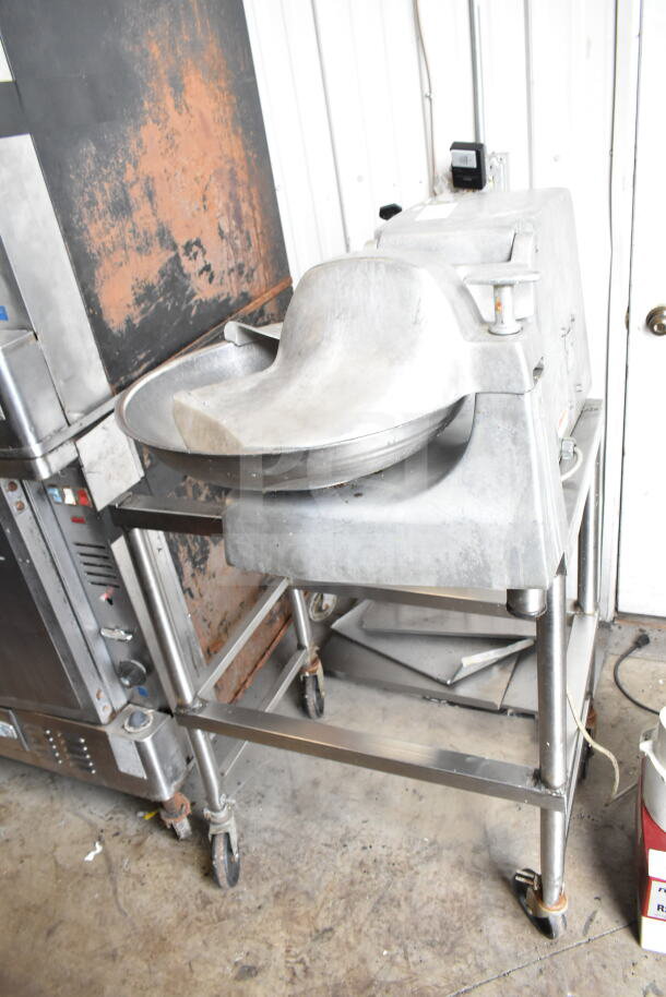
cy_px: 498
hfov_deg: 48.0
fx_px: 749
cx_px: 333
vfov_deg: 67.4
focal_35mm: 27
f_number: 5.6
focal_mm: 18
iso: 1600
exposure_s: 1/125
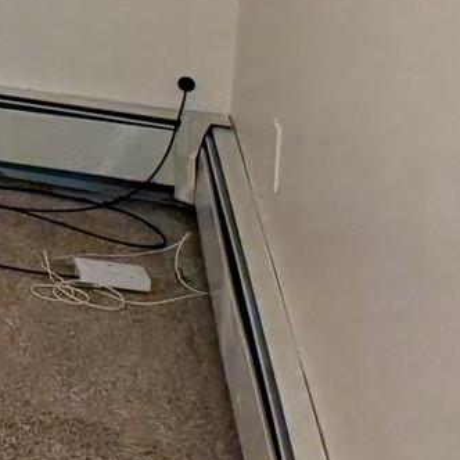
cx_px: -934
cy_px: -387
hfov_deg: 9.9
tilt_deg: -5.4
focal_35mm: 131
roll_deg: -0.1
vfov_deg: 12.2
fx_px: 1970
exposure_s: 1/120
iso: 320
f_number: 1.78
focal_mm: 6.76
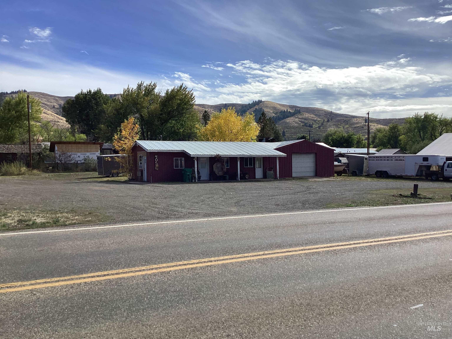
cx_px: 226
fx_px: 405
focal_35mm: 31
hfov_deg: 58.4
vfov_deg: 45.4
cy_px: 170
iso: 25
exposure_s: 1/2092
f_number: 2.4
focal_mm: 3.3
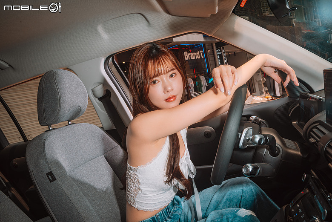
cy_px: 111
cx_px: 166
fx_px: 295
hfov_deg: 58.7
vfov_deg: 41.2
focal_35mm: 32
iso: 200
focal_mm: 32
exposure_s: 1/50
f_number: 5.6
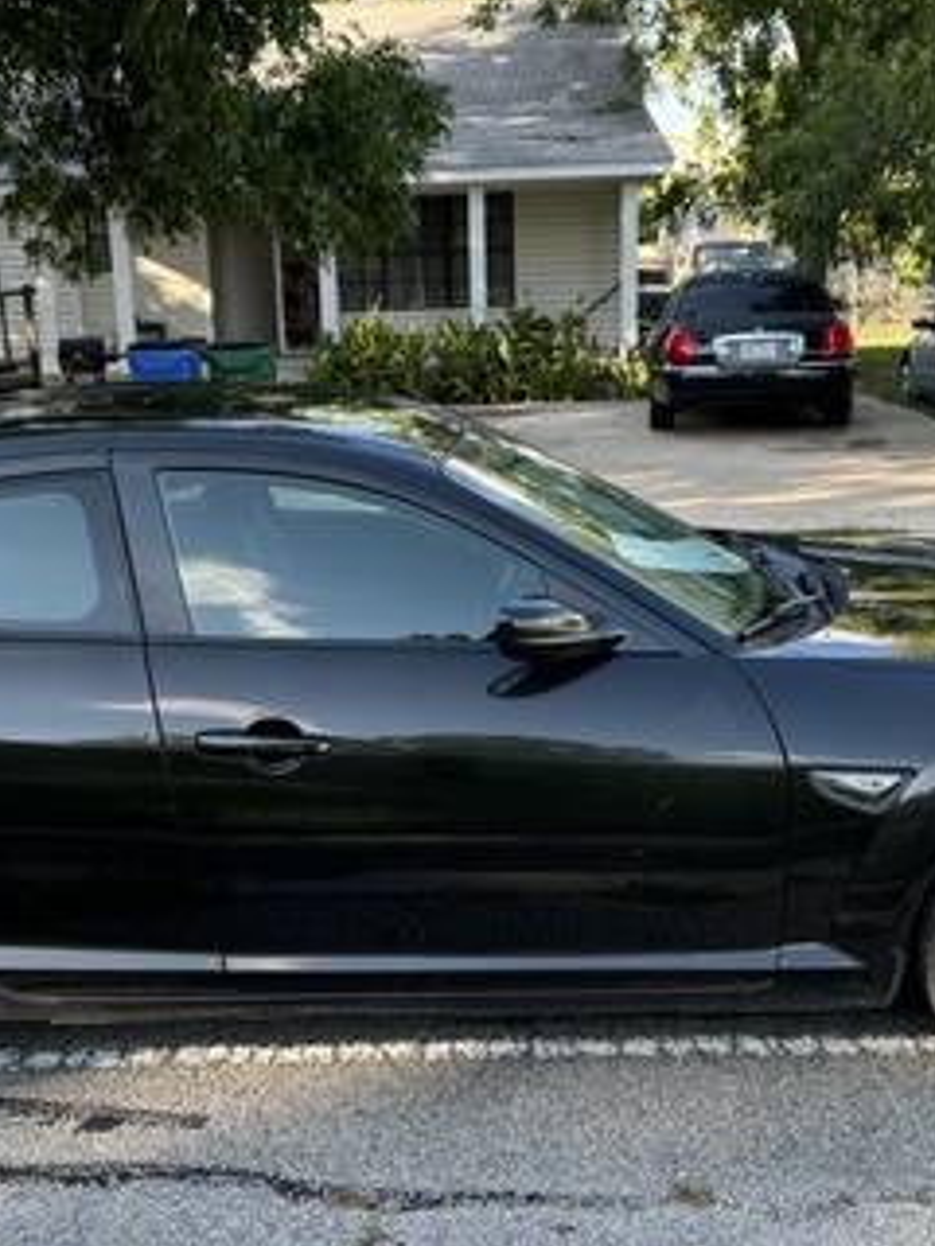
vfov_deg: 39.6
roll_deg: +2.2
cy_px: 693
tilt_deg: -13.8
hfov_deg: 30.3
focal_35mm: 48
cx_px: 456
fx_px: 1729
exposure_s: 1/430
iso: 80
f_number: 1.78
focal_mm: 6.76
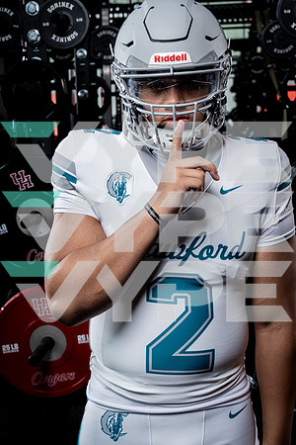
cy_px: 222
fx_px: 863
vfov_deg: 28.8
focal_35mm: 70
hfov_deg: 19.5
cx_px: 148
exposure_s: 1/250
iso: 640
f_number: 9
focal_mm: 70
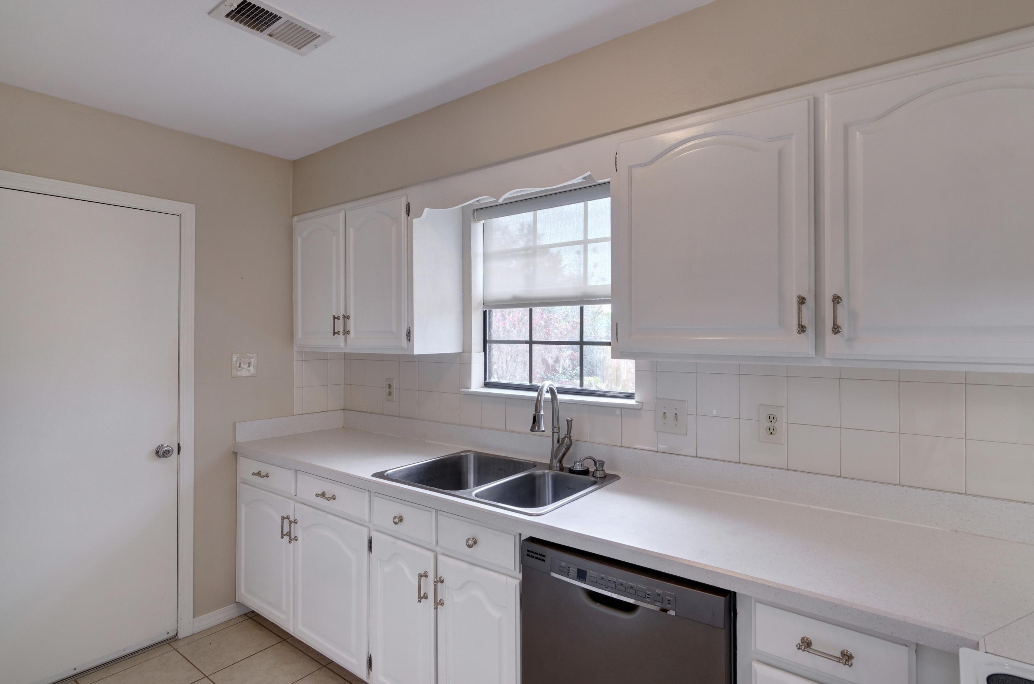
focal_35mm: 18
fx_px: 502
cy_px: 328
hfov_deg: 91.6
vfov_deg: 68.5
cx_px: 543
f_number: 9
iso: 100
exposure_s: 1/60
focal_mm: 11
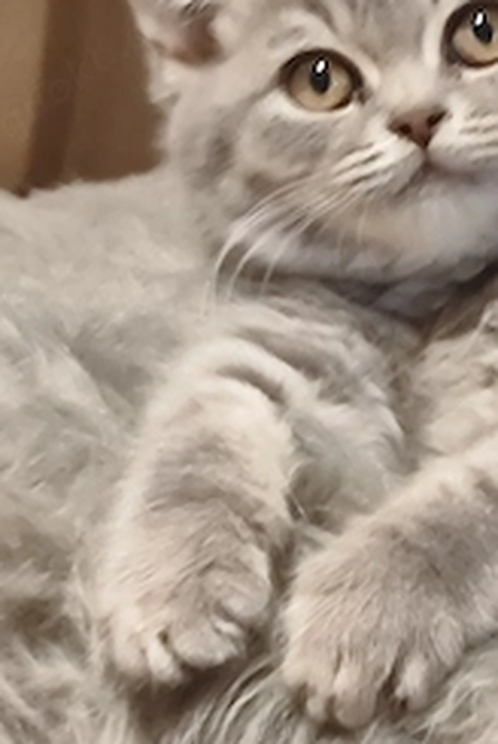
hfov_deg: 33.5
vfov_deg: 49.4
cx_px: 383
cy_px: 340
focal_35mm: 39
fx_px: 807
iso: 2106
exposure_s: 1/33
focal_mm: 5.59
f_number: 1.88
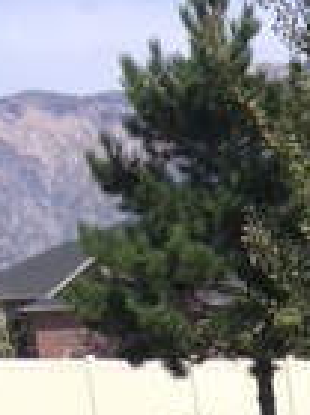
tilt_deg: -21.8
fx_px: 1602
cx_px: 695
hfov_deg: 9.9
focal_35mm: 134
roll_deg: +2.6
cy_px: 946
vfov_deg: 12.2
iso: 25
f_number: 2.2
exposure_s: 1/1603
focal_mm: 4.15
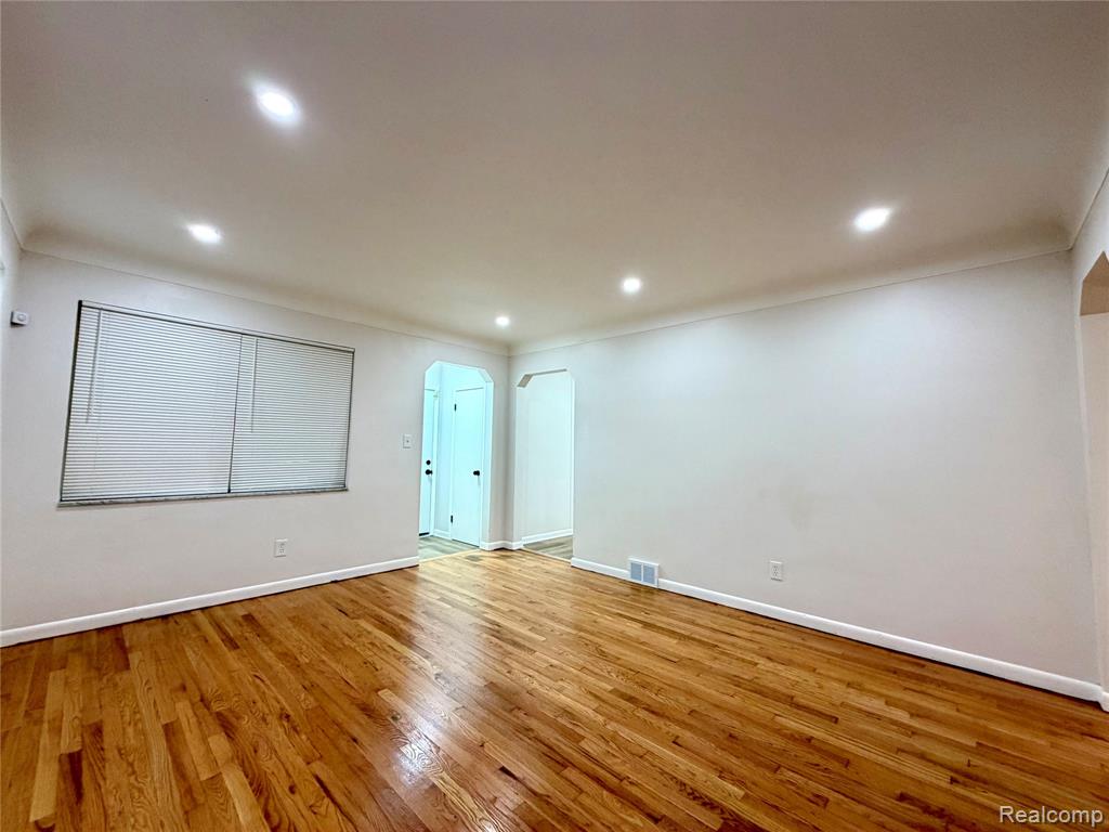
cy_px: 416
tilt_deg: +3.7
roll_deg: -1.3
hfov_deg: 102.1
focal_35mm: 14
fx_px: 449
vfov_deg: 85.7
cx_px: 554
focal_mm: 2.22
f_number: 2.2
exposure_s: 1/60
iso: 250
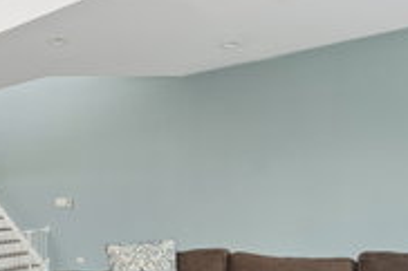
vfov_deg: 35.1
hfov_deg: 48.9
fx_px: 419
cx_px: 81
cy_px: 204
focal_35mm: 37
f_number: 9
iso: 100
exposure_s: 1/1.67
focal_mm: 14
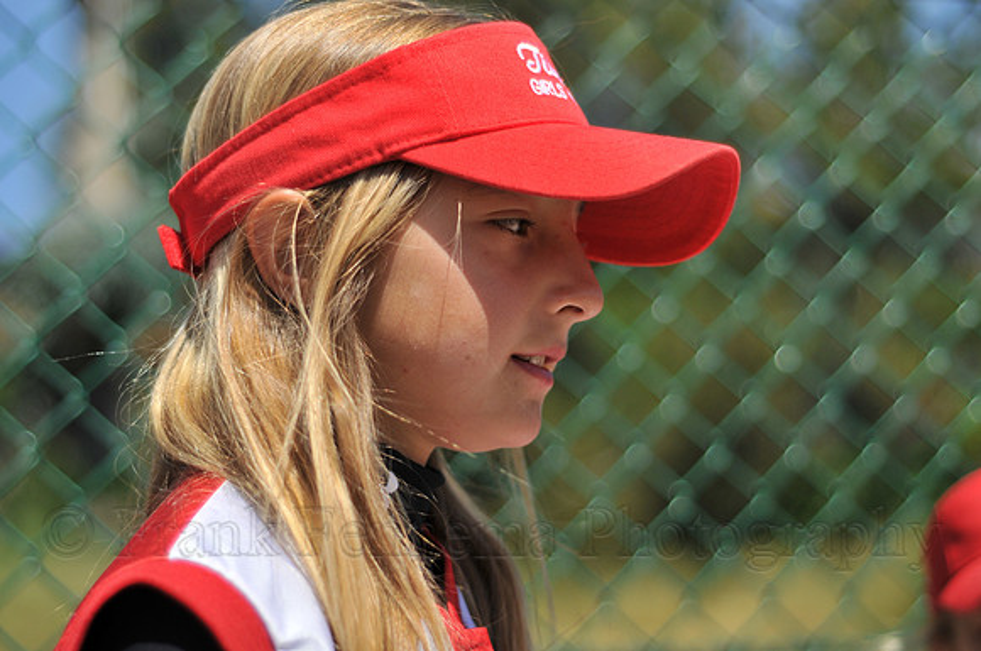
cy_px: 326
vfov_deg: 18.1
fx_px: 2041
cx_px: 490
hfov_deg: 27.0
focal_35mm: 75
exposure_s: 1/8000
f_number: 2
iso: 200
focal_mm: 50
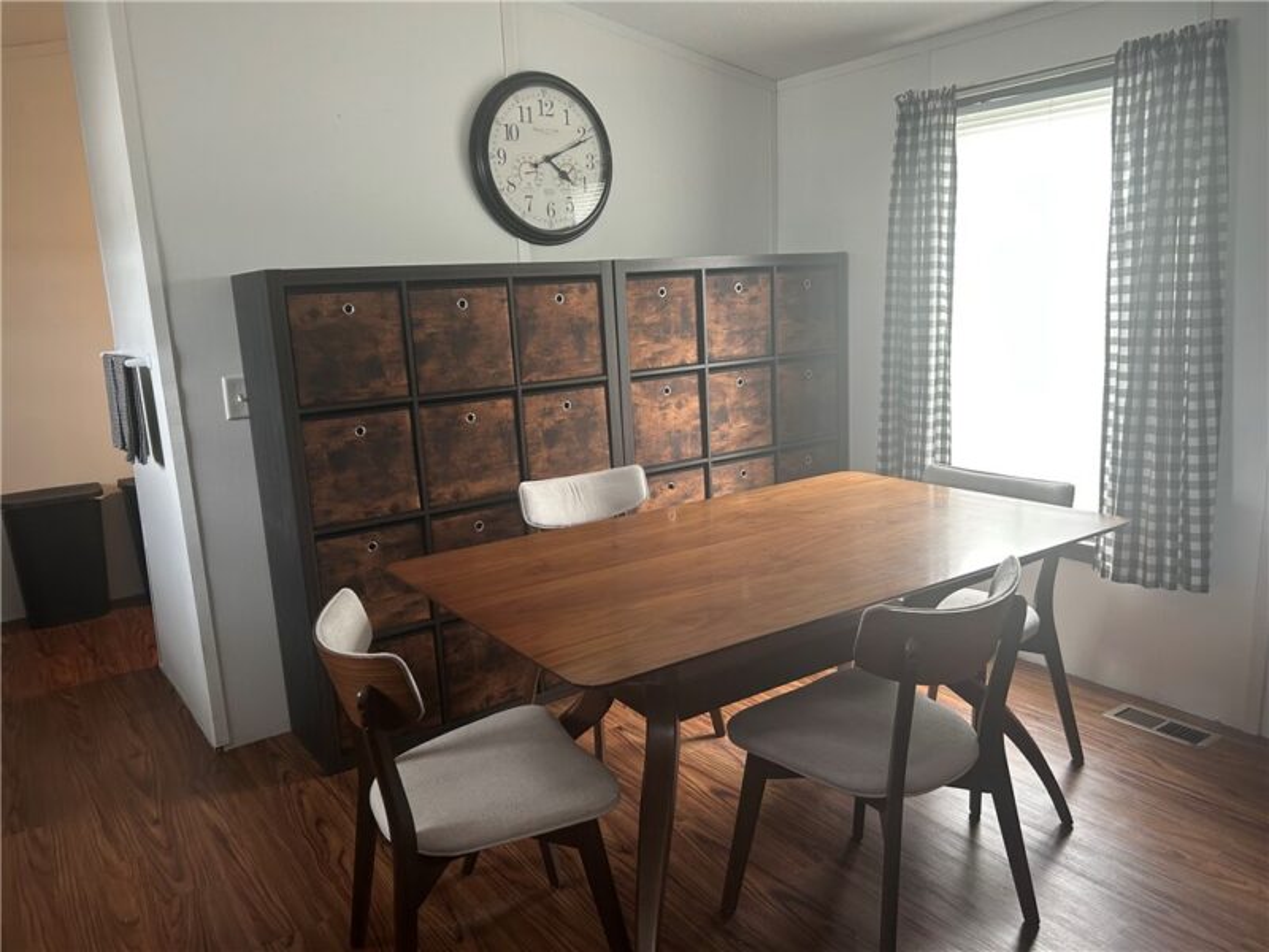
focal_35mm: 26
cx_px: 634
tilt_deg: -10.3
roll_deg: +2.6
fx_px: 953
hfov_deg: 67.3
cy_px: 476
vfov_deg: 53.1
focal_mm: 5.7
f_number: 1.5
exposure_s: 1/60
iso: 125
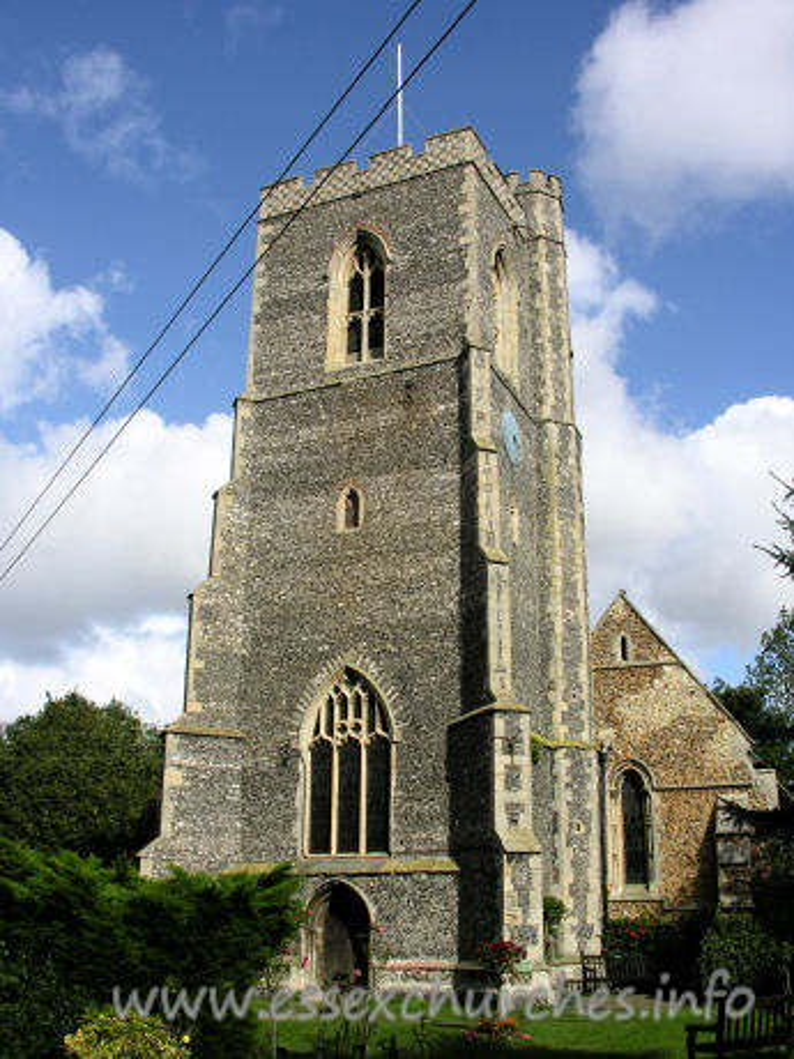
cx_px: 397
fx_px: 1070
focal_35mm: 35
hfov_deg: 40.7
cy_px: 530
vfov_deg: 52.6
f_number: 6.3
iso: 50
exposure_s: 1/251
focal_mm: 8.9
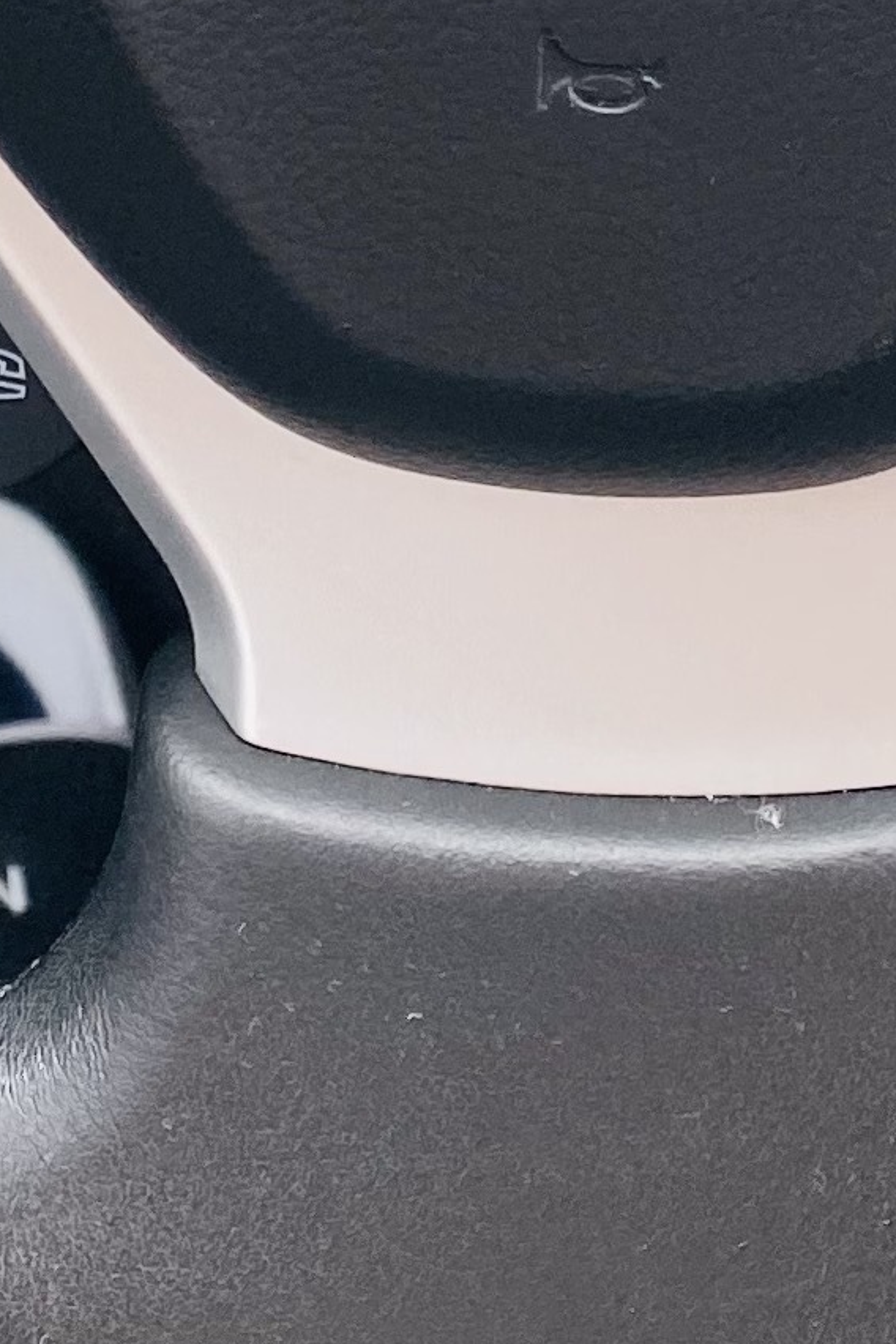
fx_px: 4778
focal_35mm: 128
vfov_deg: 14.0
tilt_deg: -31.3
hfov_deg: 10.7
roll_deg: -0.2
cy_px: -1153
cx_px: 658
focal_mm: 4.25
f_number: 1.8
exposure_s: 1/185
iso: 32
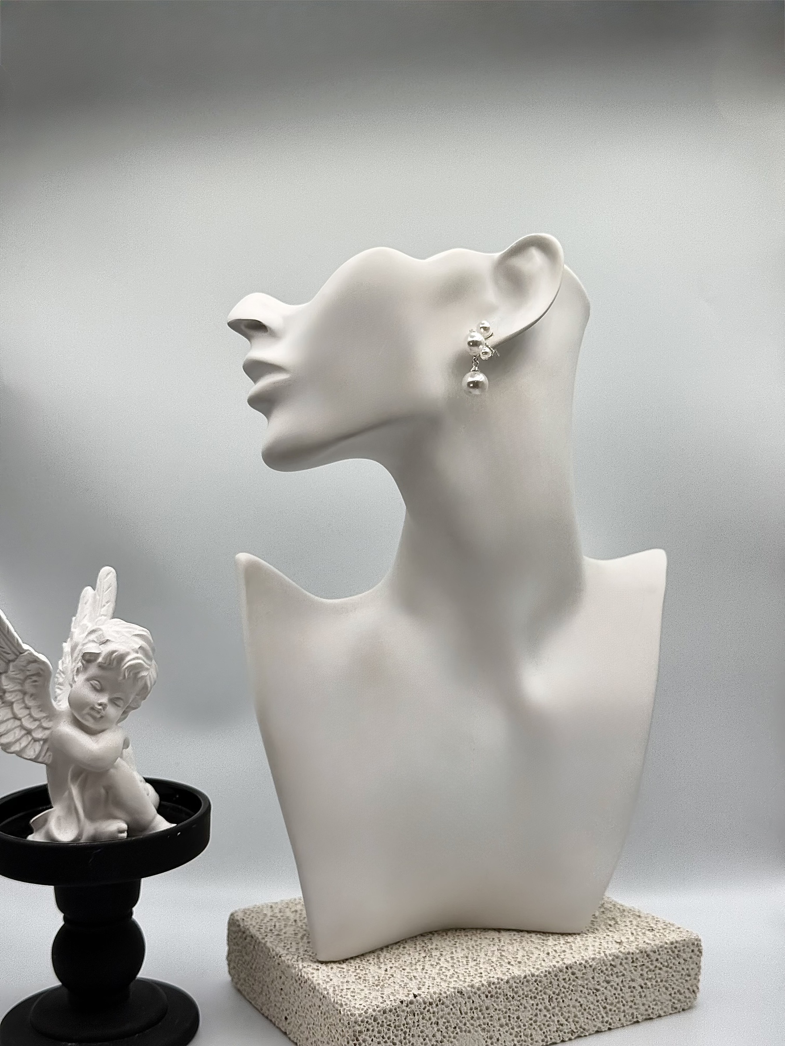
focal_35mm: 48
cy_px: 523
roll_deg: +0.0
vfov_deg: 39.7
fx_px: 1451
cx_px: 392
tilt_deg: -5.8
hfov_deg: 30.3
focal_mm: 6.76
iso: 125
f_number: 1.78
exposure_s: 1/3891
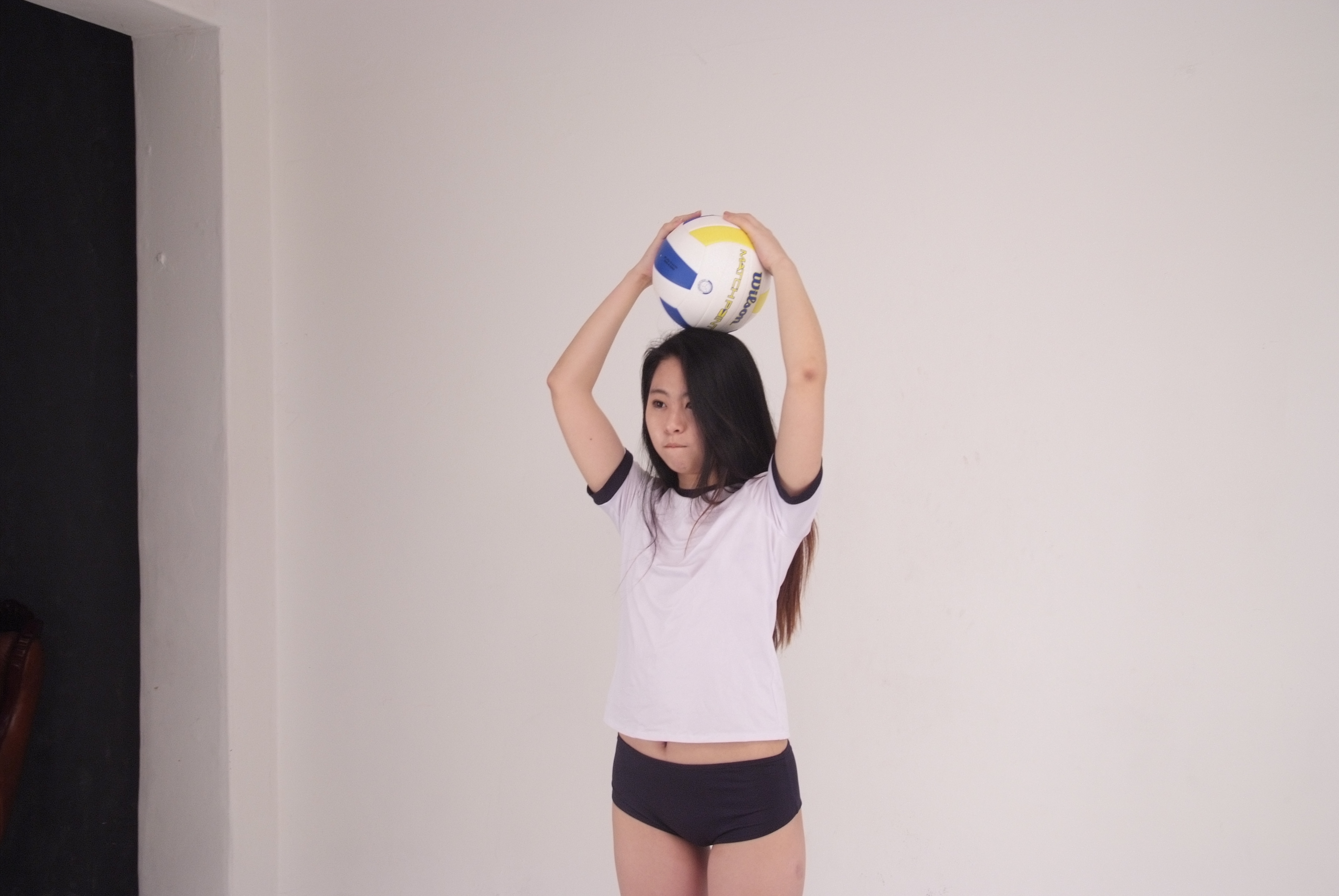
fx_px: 1452
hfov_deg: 49.5
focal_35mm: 39
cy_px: 448
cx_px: 670
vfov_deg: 34.3
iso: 640
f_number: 5.6
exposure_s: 1/160
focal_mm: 26
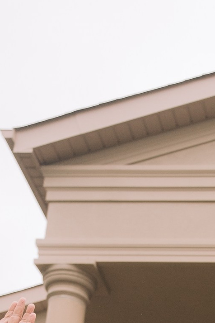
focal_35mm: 113
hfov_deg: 11.6
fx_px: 1012
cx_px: 325
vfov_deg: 15.6
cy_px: 572
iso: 160
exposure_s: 1/250
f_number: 2.8
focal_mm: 21
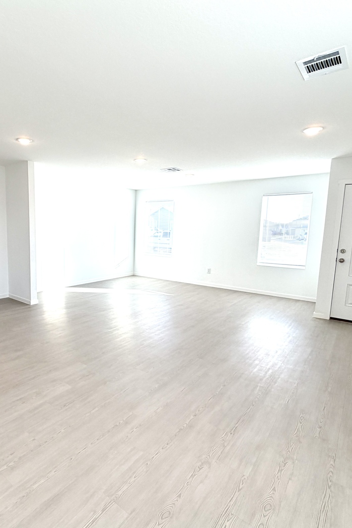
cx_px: 117
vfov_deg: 84.0
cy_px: 264
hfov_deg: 60.5
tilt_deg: -6.3
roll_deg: -0.6
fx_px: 293
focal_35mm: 20
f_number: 2.2
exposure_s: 1/150
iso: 50
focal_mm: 2.22
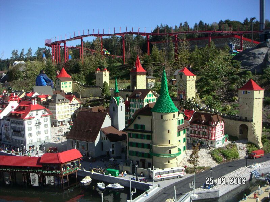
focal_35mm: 37
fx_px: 289
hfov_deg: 50.1
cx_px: 135
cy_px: 101
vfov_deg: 38.7
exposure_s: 1/500
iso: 160
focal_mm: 5.7
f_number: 6.6
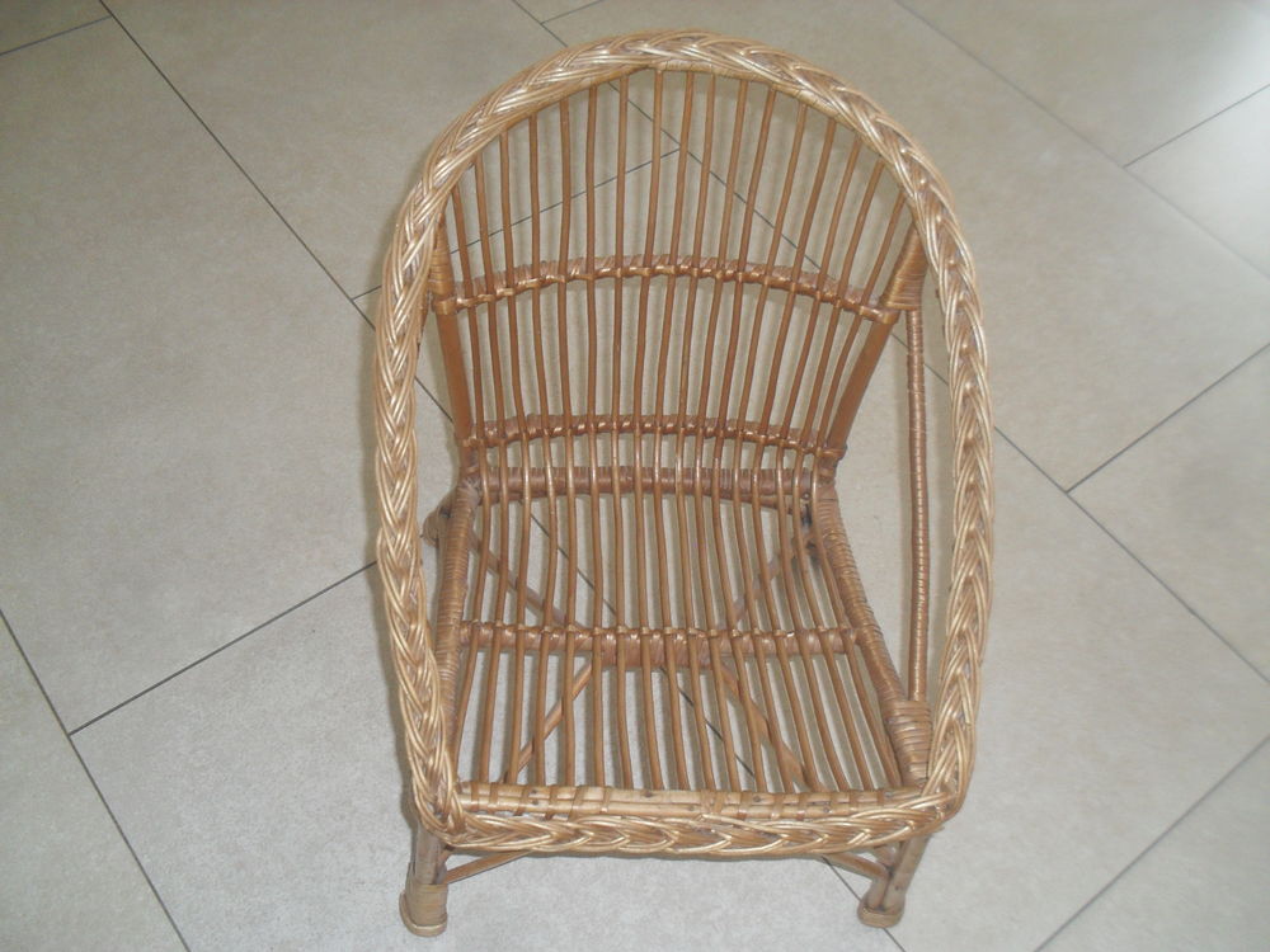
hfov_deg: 52.6
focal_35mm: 35
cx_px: 635
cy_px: 476
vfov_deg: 40.7
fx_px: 1284
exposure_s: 1/45
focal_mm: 6.3
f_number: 3.2
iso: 200
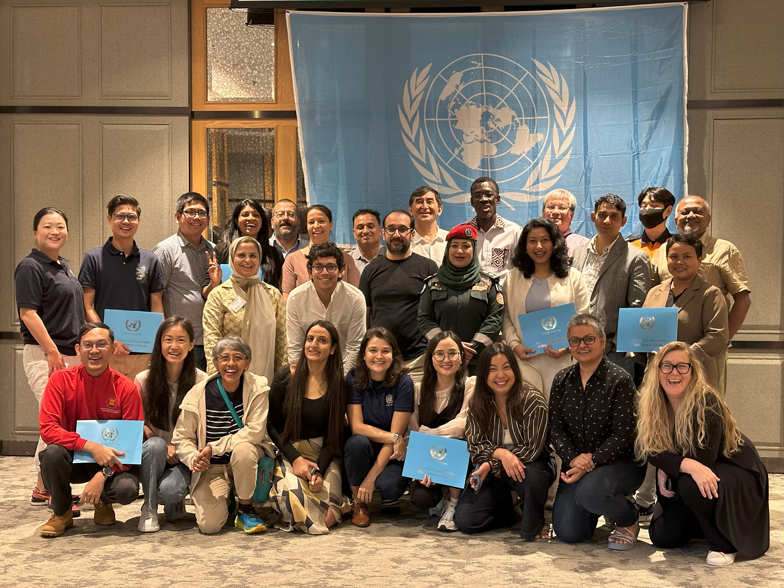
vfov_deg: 30.3
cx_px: 392
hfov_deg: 39.7
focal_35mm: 48
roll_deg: -0.5
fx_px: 1087
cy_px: 294
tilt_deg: -1.7
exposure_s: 1/33
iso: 200
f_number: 1.78
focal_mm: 6.86
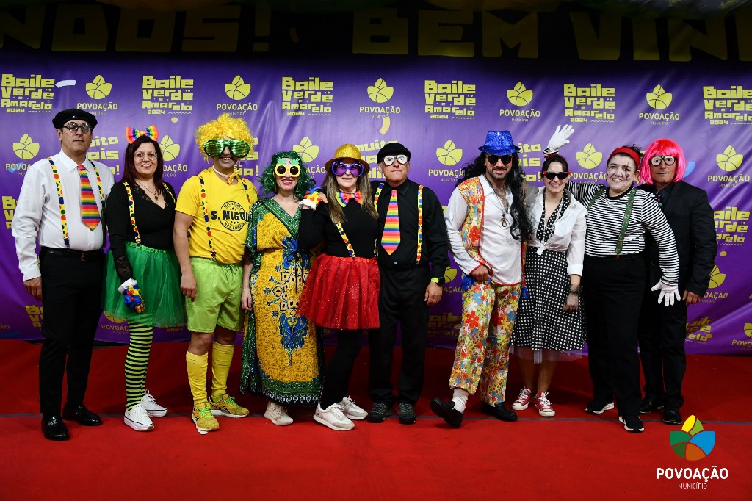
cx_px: 376
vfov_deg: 35.9
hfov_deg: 51.9
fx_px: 773
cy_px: 250
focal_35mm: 37
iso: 1400
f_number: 4
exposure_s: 1/125
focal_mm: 25
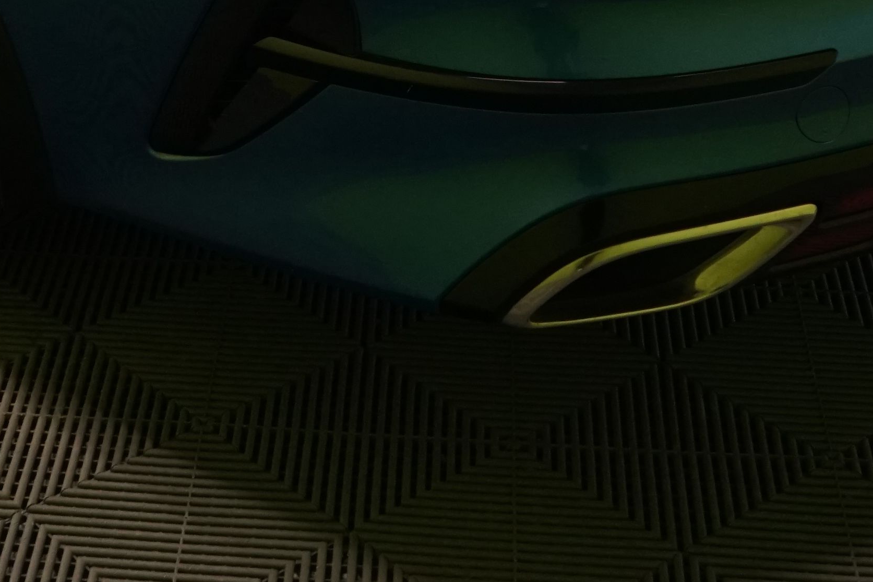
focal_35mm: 104
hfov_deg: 19.4
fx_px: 2522
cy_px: -419
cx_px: 172
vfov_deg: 12.2
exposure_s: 1/30
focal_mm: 29
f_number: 7.1
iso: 1600
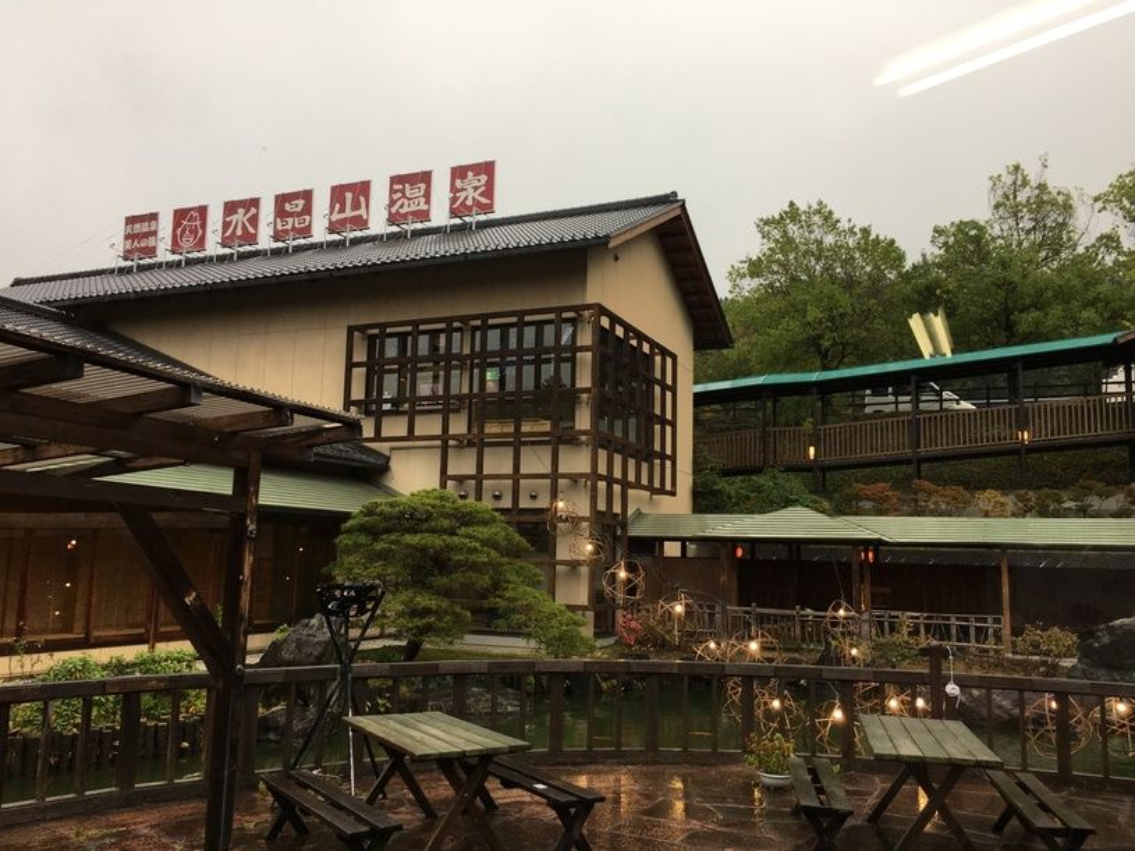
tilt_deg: +8.6
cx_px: 568
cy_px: 426
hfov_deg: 61.7
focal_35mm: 29
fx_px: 951
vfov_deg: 48.2
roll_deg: -0.7
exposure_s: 1/120
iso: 40
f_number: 2.2
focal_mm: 4.15
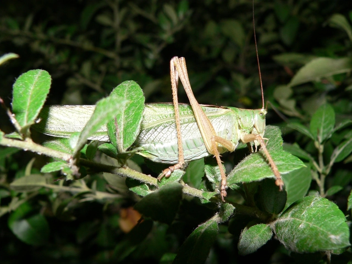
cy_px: 132
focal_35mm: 47
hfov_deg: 40.4
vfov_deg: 30.9
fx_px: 478
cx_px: 176
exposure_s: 1/60
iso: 100
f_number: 4
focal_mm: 7.8
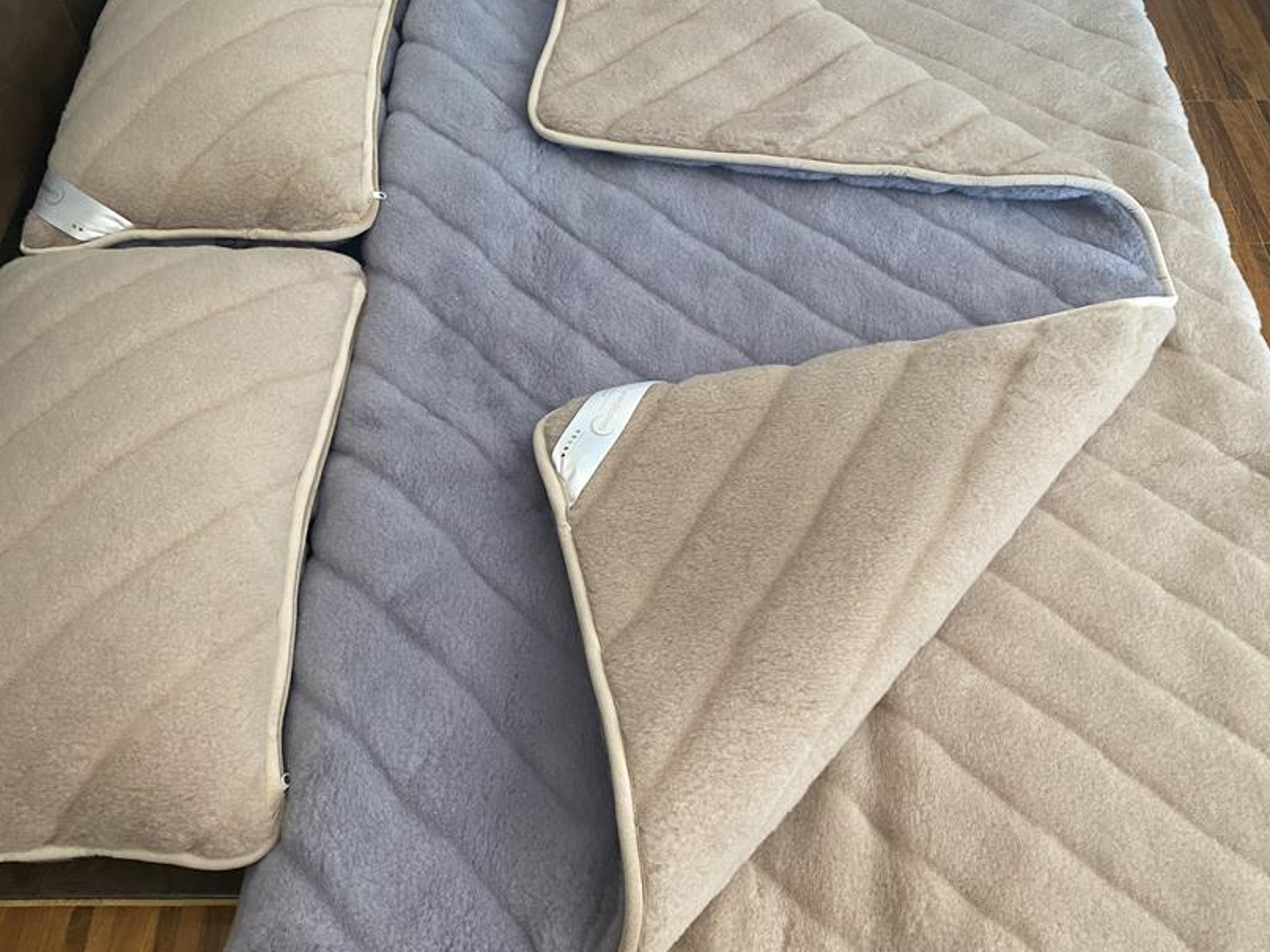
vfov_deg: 42.9
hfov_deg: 55.4
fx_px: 1211
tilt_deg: -54.0
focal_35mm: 33
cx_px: 634
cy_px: 459
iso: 160
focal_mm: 4.25
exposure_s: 1/60
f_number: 1.8
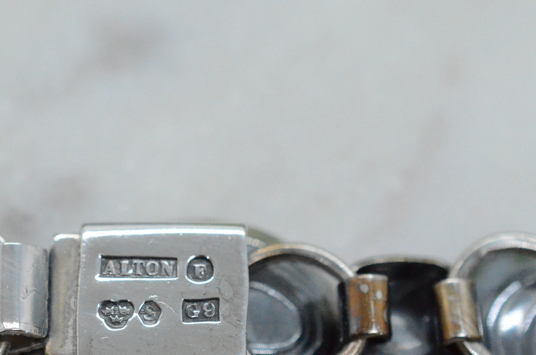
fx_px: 1545
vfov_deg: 13.1
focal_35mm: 104
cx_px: 168
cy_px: 256
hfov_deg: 19.6
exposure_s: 1/3200
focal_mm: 40
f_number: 6.3
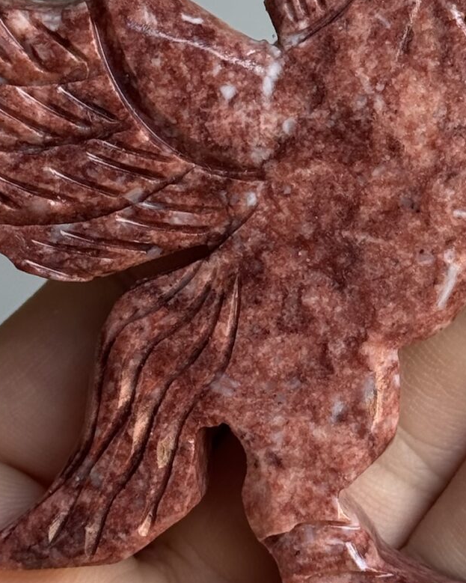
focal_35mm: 154
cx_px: 230
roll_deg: +12.6
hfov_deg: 10.0
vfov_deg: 12.5
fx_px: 2655
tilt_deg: -10.8
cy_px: 245
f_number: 1.78
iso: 50
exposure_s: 1/121
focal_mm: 6.76
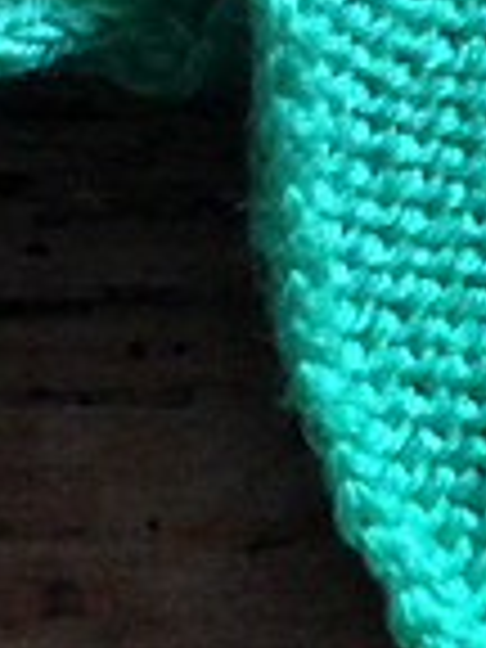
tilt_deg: -76.4
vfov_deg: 12.7
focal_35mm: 147
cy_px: -342
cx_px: -9
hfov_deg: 10.0
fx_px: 2752
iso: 640
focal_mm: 4.12
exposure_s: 1/15
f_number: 2.4
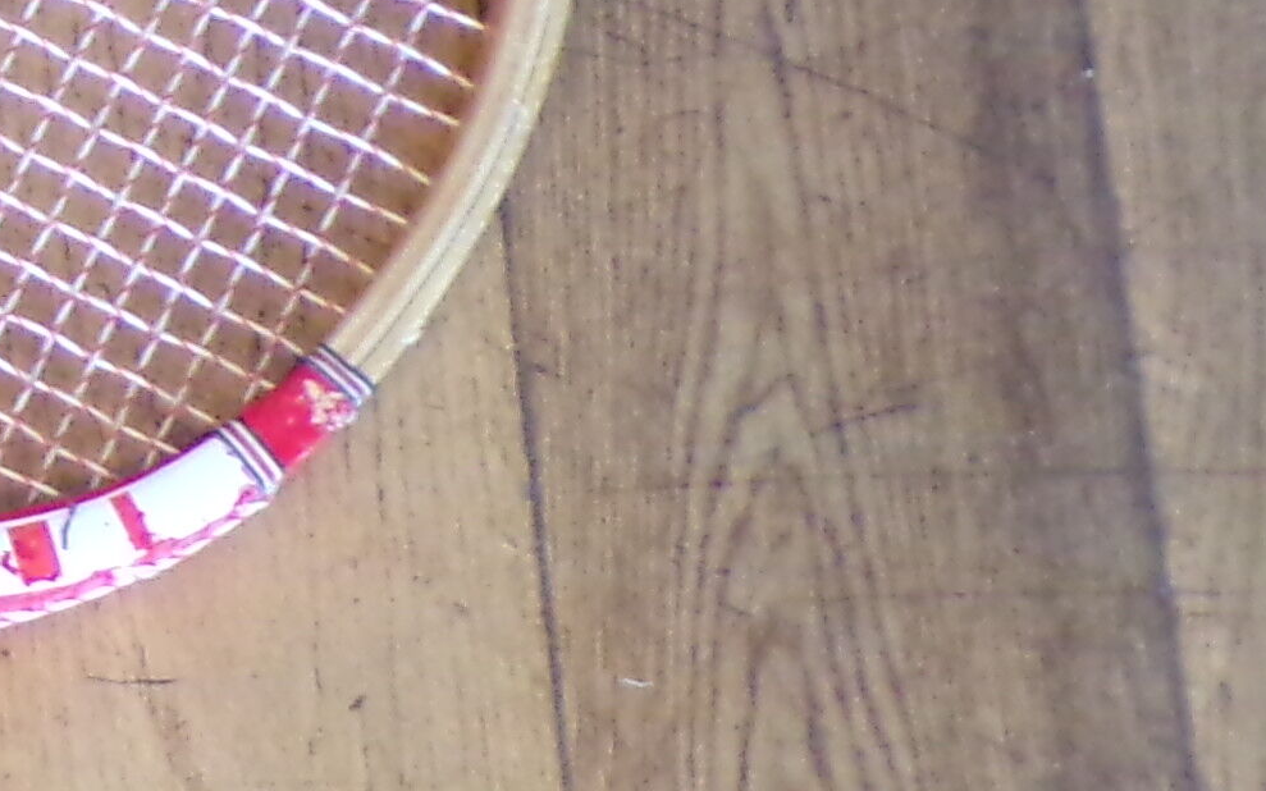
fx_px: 5451
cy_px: 555
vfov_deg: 8.3
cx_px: -1671
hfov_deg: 11.3
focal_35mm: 158
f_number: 3.2
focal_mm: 5.8
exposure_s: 1/12
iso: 400
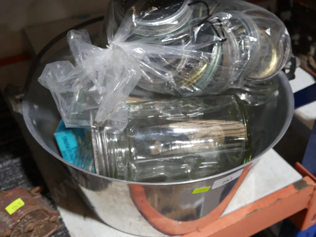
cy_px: 118
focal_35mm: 46
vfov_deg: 31.5
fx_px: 420
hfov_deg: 41.2
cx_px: 158
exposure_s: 1/60
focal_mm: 23
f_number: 5.1
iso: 640
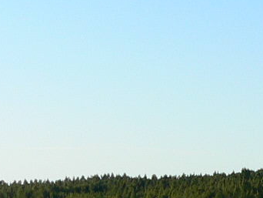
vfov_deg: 6.7
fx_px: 1635
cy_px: 427
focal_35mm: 215
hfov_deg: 9.2
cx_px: 210
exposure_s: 1/500
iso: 80
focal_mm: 7.6
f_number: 4
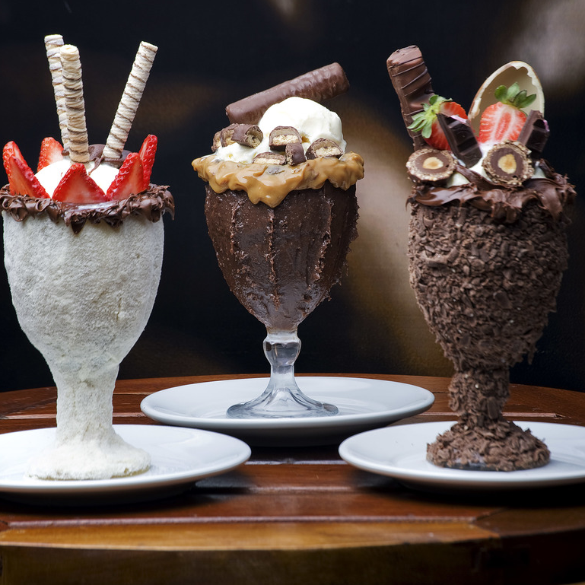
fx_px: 5067
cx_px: 294
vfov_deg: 6.6
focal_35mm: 265
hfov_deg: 6.6
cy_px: 295
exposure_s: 1/160
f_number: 16
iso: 160
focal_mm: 200
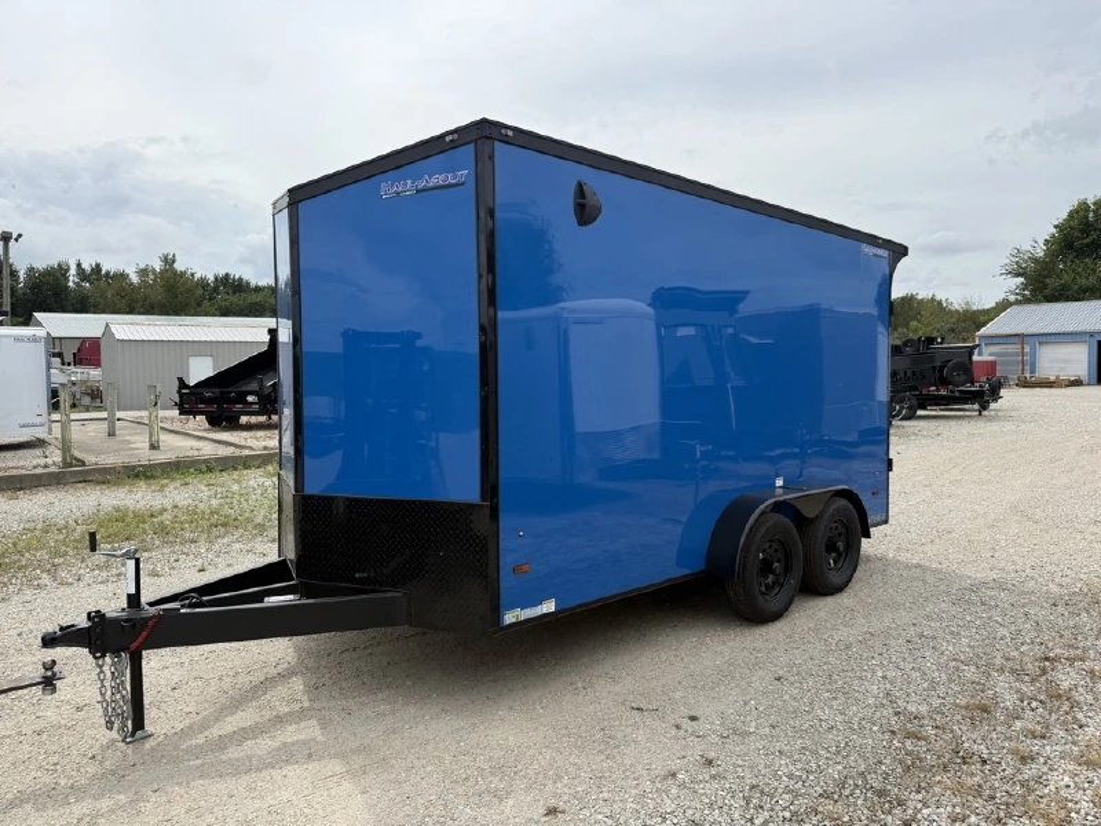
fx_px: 763
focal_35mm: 24
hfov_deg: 71.6
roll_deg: +1.5
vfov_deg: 56.8
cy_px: 413
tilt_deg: -3.9
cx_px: 550
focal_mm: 6.76
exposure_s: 1/4405
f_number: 1.78
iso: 80
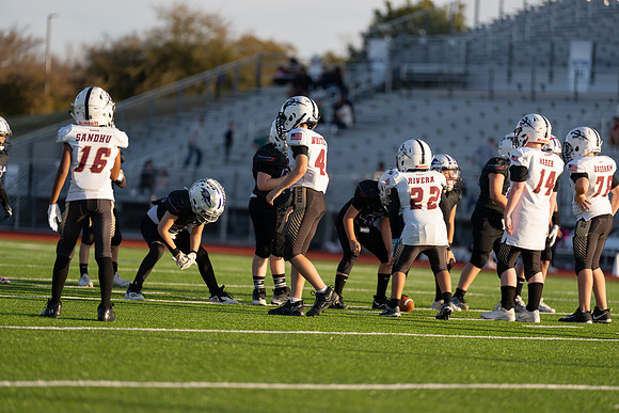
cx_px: 310
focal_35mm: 200
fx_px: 3440
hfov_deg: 10.3
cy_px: 206
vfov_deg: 6.9
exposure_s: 1/1250
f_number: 2.8
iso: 160
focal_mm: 200
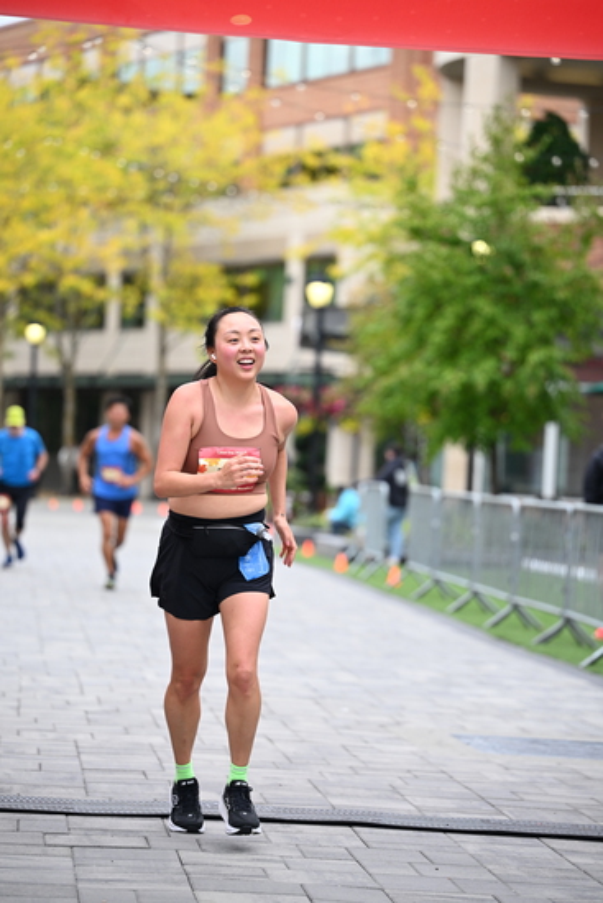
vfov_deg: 17.1
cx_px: 302
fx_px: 3013
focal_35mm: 120
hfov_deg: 11.4
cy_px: 452
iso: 640
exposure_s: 1/1600
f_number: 2.8
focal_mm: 120
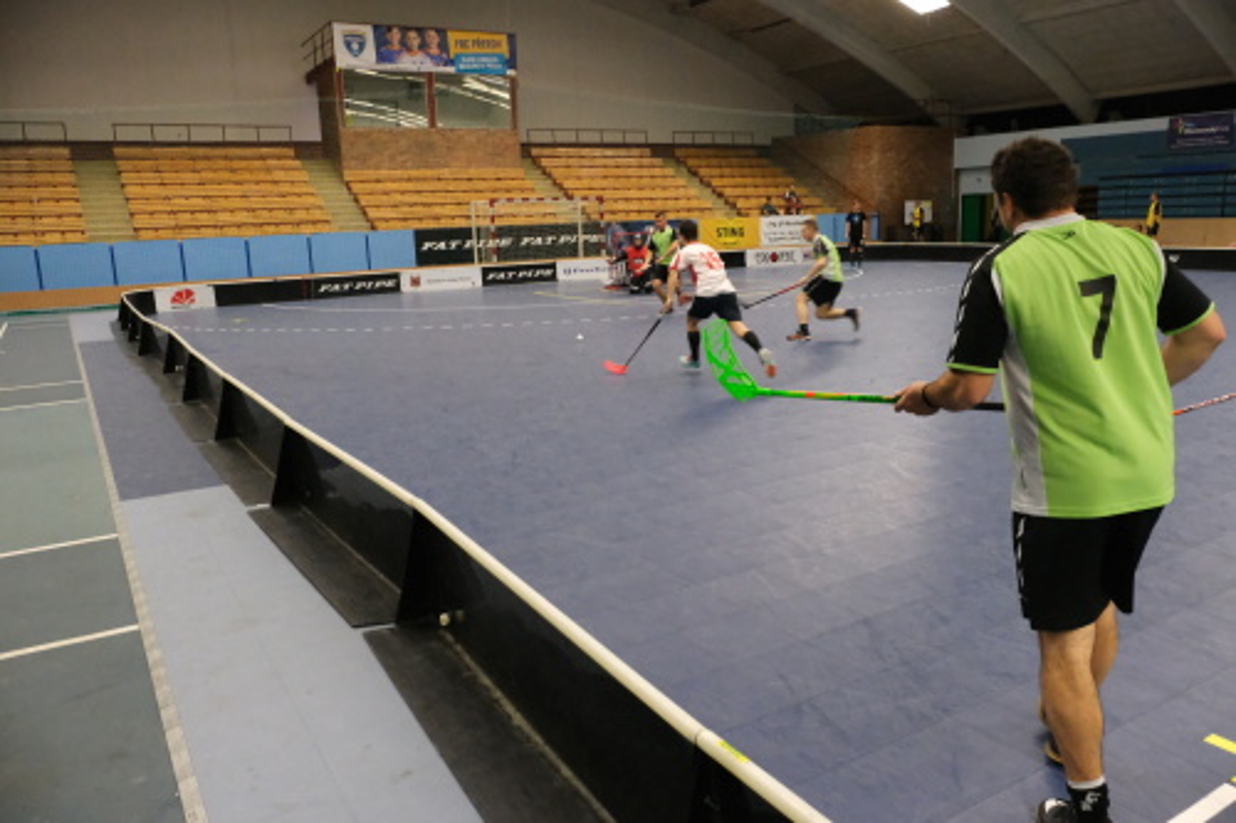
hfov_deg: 65.5
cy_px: 412
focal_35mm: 28
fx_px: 961
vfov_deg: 46.4
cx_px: 618
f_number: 9
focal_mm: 18.5
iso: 12800
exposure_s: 1/125
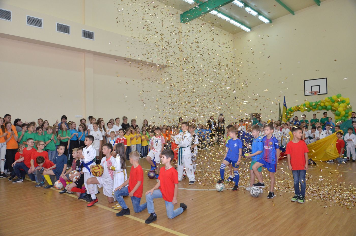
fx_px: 266
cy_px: 118
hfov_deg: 67.5
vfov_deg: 47.7
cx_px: 178
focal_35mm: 27
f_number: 3.5
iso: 1000
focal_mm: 18
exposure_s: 1/200
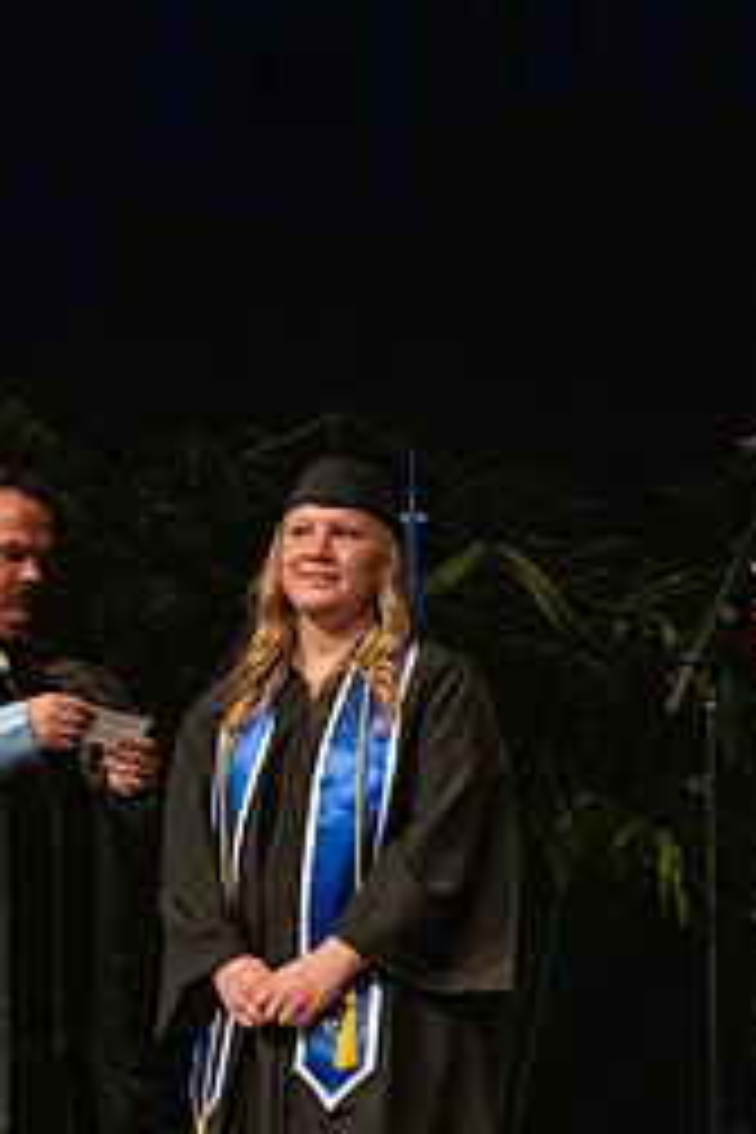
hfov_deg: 11.0
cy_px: 814
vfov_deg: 16.3
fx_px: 3937
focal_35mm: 125
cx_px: 382
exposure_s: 1/320
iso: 6400
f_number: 5
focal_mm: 70
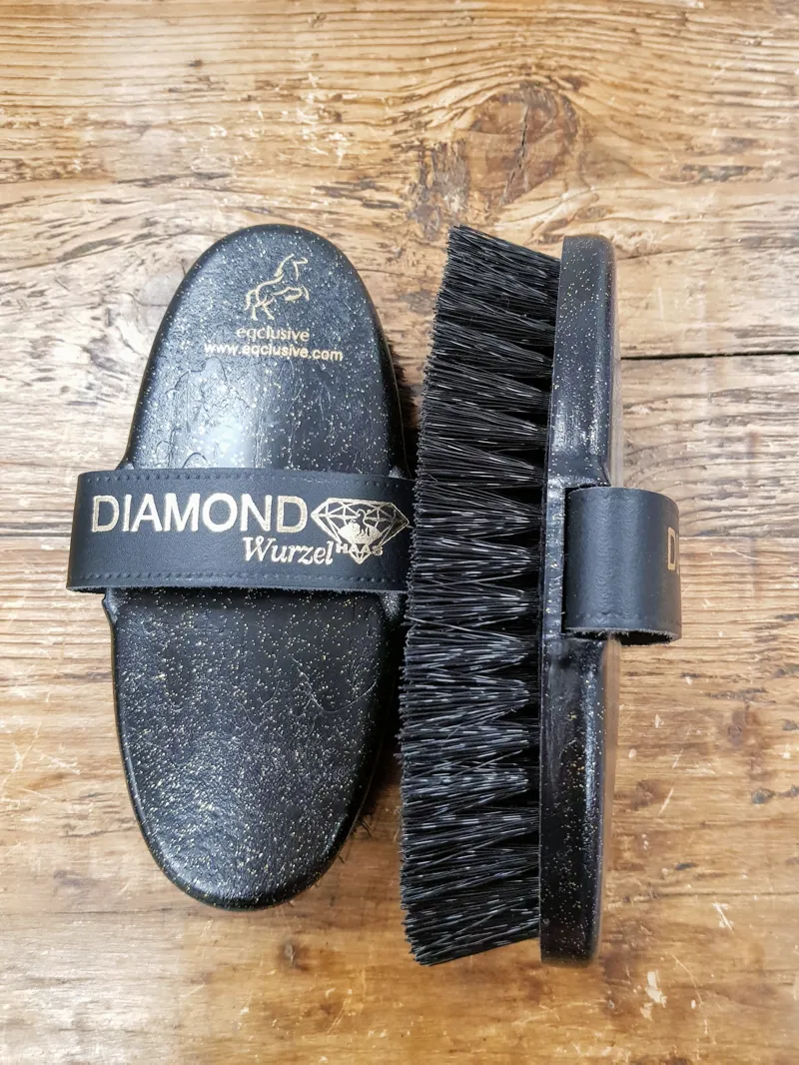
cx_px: 400
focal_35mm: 26
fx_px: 800
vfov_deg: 67.3
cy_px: 532
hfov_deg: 53.1
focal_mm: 4.2
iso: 320
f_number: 1.7
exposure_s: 1/100
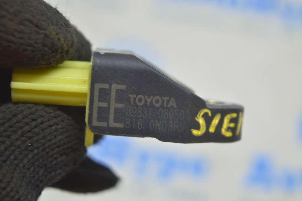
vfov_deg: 16.5
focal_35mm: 82
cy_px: 100
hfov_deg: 24.6
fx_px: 692
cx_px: 151
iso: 400
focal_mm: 55
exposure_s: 1/20
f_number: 5.6
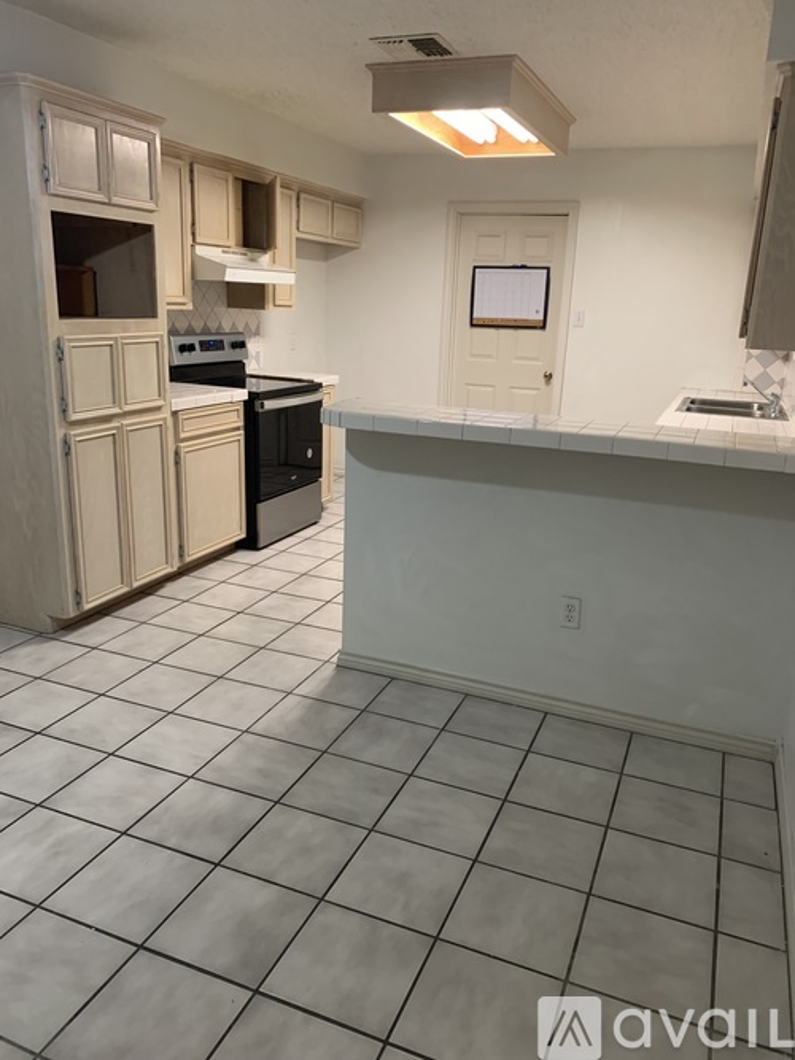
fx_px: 796
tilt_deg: -18.1
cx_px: 398
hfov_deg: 53.0
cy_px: 530
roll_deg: -0.4
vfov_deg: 67.3
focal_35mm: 26
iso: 200
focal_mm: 4.25
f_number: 1.8
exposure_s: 1/60
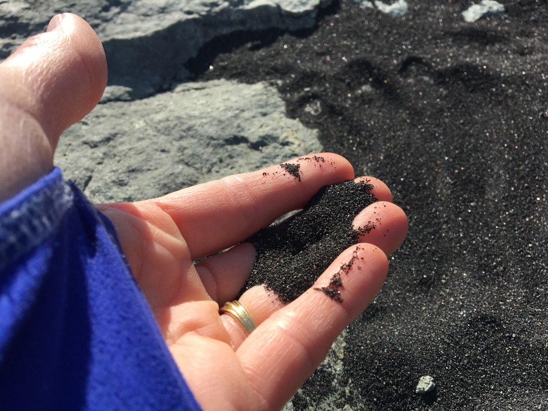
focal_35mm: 29
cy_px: 206
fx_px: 459
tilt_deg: -45.7
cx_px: 274
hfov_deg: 61.7
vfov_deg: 48.2
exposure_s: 1/1479
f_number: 2.2
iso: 25
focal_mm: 4.15
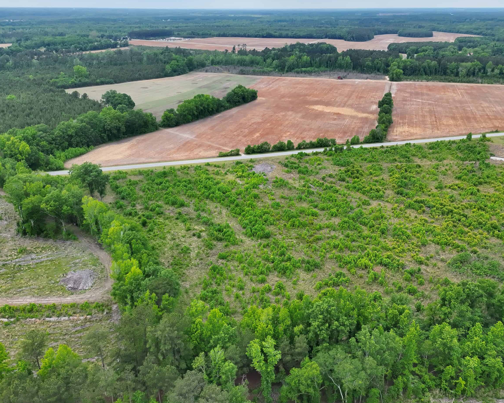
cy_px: 198
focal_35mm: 26
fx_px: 388
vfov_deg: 54.9
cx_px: 250
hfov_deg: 66.0
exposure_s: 1/2000
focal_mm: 6.72
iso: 230
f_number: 1.7
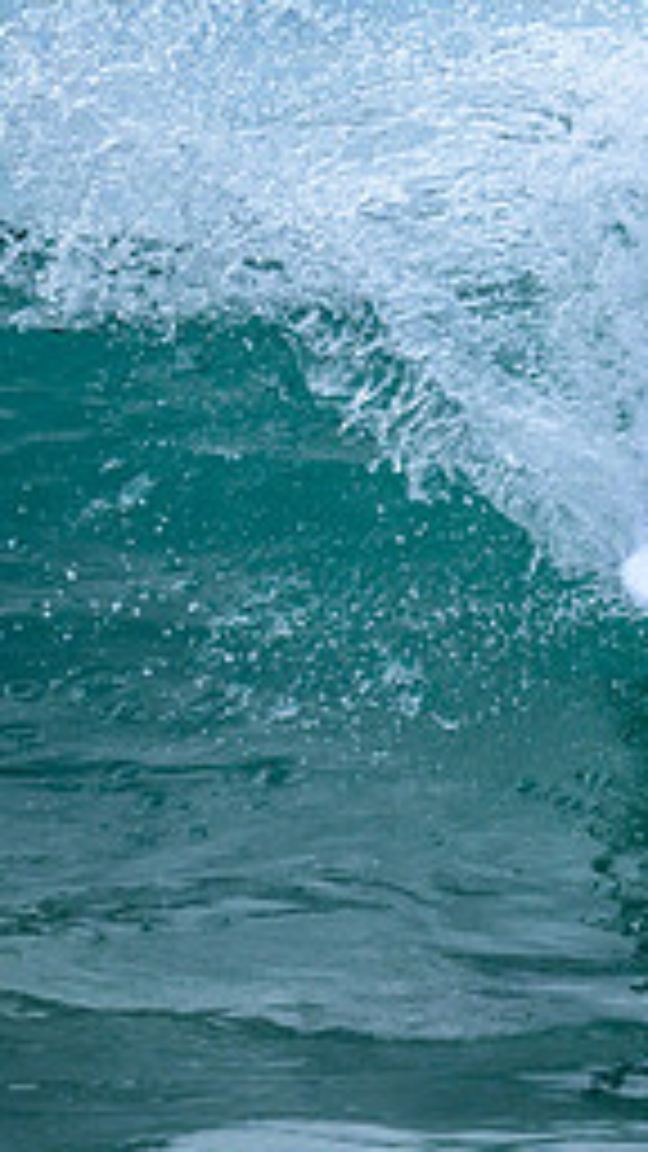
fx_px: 77924
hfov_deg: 0.5
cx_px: 1503
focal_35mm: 2551
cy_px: 92
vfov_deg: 0.8
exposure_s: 1/3200
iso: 500
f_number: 6.3
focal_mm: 800
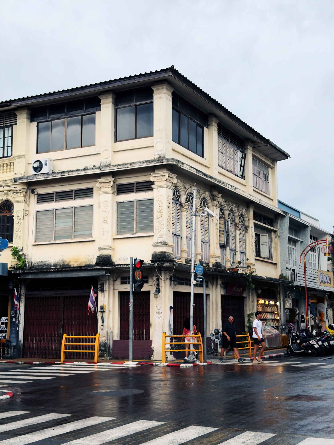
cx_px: 167
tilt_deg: +9.3
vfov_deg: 39.7
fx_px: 618
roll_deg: -2.2
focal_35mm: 48
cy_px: 222
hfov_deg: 30.3
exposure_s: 1/2208
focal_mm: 6.76
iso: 64
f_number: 1.78
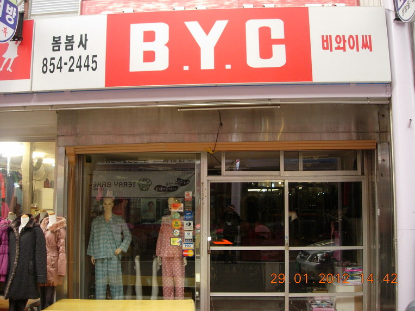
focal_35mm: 38
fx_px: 456
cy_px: 156
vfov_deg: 37.7
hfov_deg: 49.0
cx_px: 208
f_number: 2.8
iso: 137
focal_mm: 7.8
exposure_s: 1/32
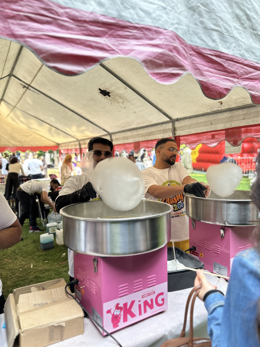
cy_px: 174
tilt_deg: -2.2
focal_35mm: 24
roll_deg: +2.7
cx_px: 130
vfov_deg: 71.6
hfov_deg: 56.8
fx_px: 240
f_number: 1.78
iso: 64
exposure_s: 1/136
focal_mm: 6.86
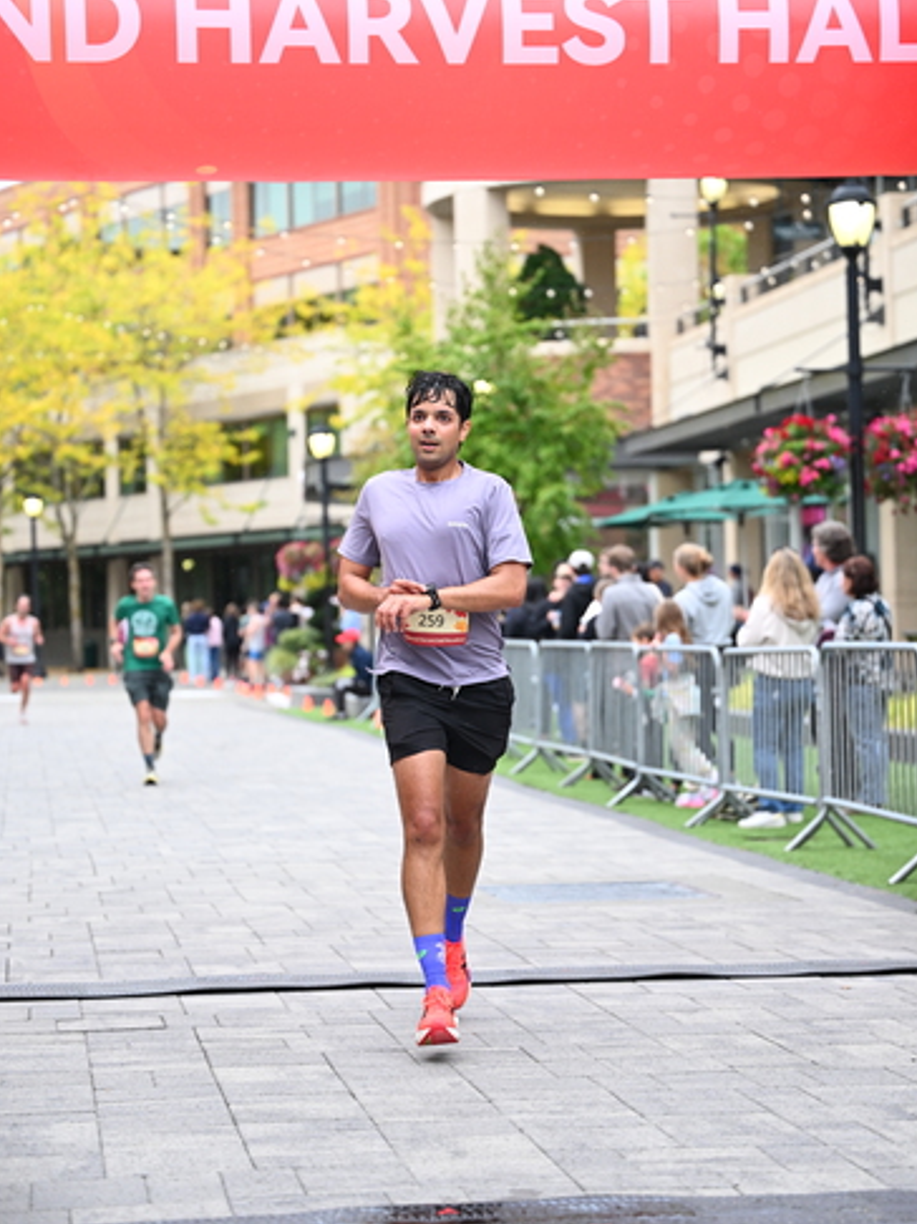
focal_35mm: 86
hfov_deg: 17.2
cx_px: 460
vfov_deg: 22.8
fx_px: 3040
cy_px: 592
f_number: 2.8
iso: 1250
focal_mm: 79
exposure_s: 1/1600
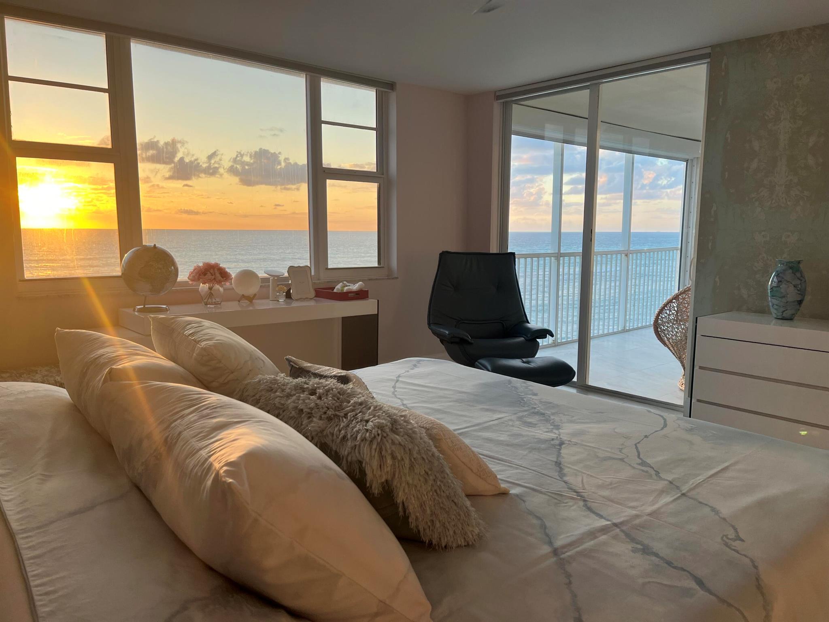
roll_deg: -0.4
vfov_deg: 53.1
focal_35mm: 26
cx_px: 414
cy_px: 311
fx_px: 623
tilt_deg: -7.9
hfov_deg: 67.3
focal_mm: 5.1
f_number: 1.6
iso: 40
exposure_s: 1/166
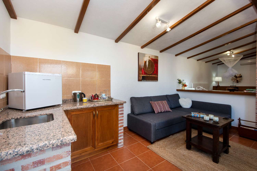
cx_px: 128
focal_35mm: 16
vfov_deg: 73.8
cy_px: 86
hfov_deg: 96.7
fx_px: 114
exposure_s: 1/6
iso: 100
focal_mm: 16
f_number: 9
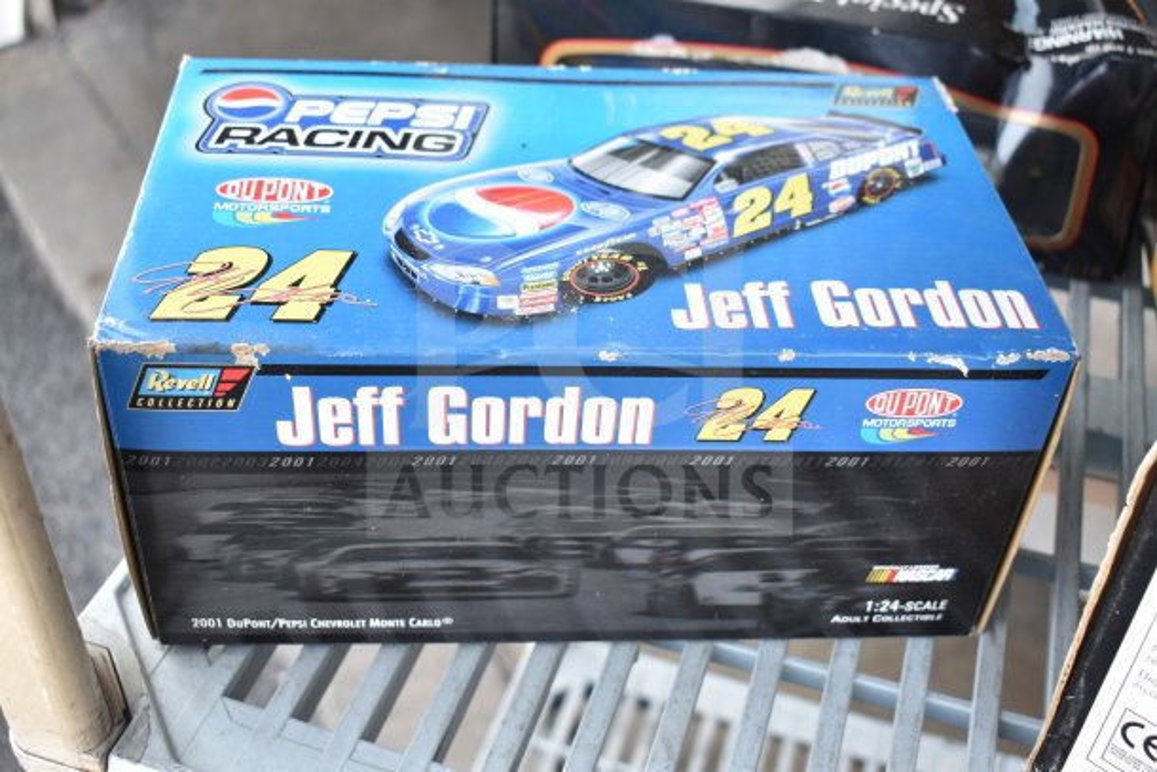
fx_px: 1350
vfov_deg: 31.9
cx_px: 578
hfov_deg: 46.4
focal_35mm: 42
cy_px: 386
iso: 250
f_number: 4.2
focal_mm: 28
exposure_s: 1/50
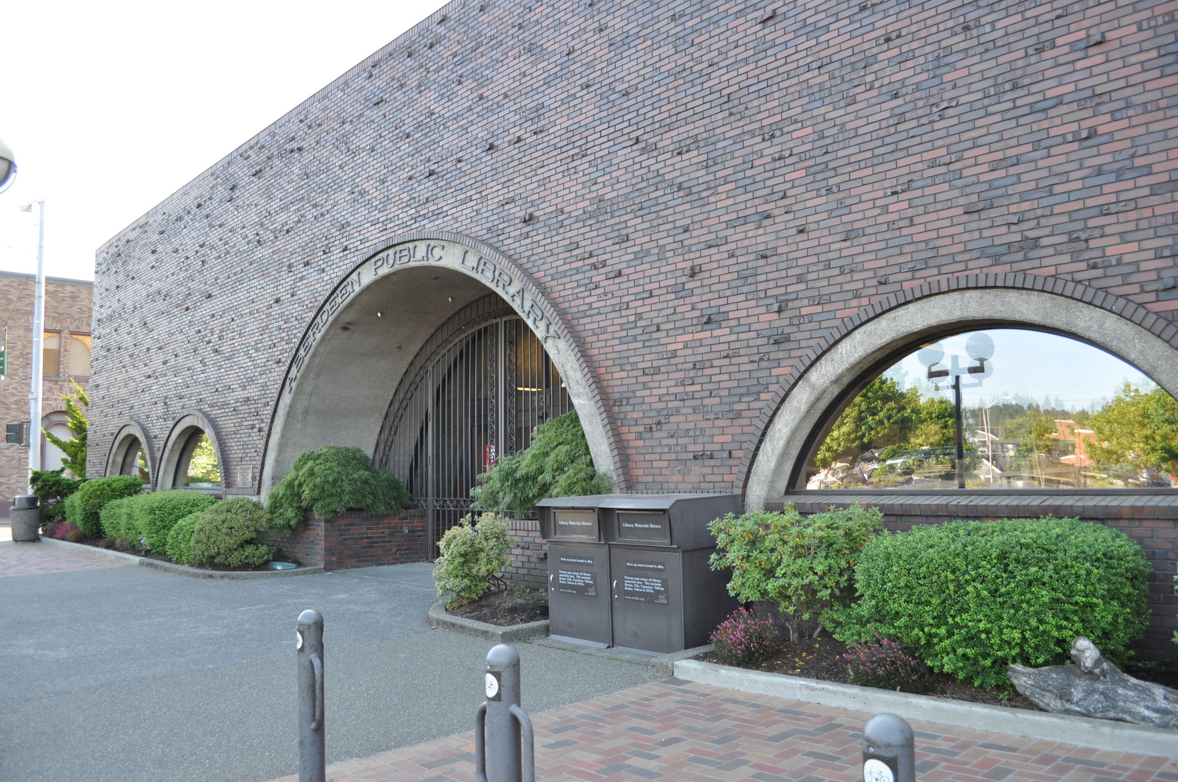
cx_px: 589
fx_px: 882
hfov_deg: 67.4
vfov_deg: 47.8
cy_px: 391
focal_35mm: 27
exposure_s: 1/100
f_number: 5
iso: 200
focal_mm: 18
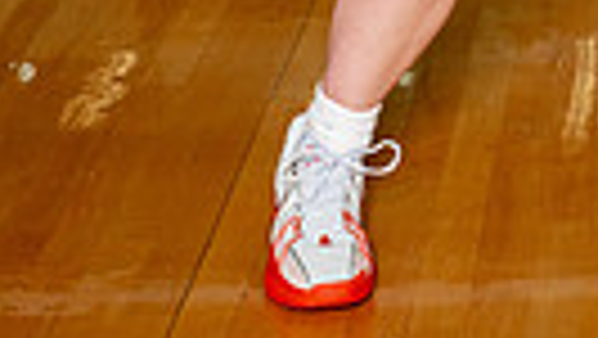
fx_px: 2697
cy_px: -617
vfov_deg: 6.6
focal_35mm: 170
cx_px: 585
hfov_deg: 12.5
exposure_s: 1/250
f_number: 7.1
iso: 800
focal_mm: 48
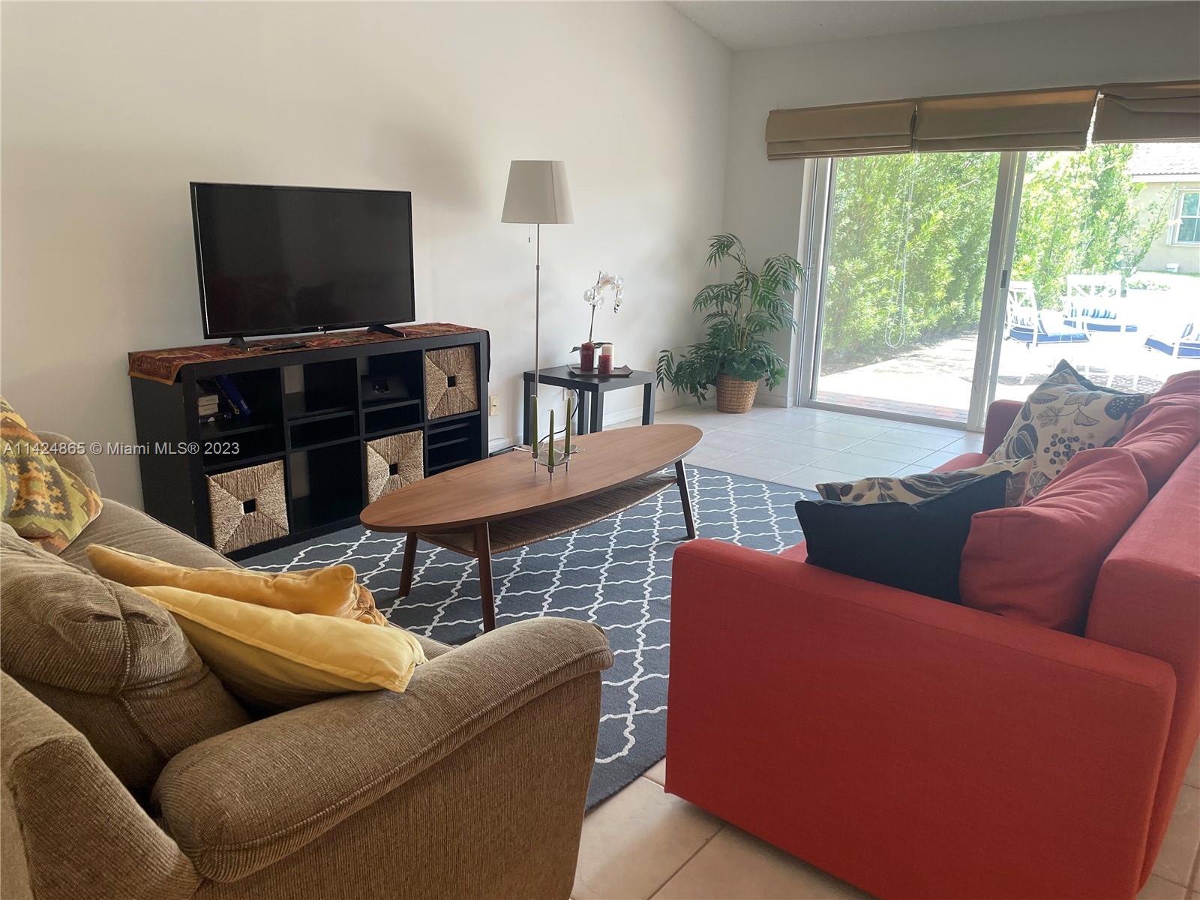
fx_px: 901
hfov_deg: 67.3
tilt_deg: -13.9
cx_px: 600
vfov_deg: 53.1
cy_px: 450
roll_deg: -1.5
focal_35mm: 26
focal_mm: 4.2
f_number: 1.6
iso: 100
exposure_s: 1/120
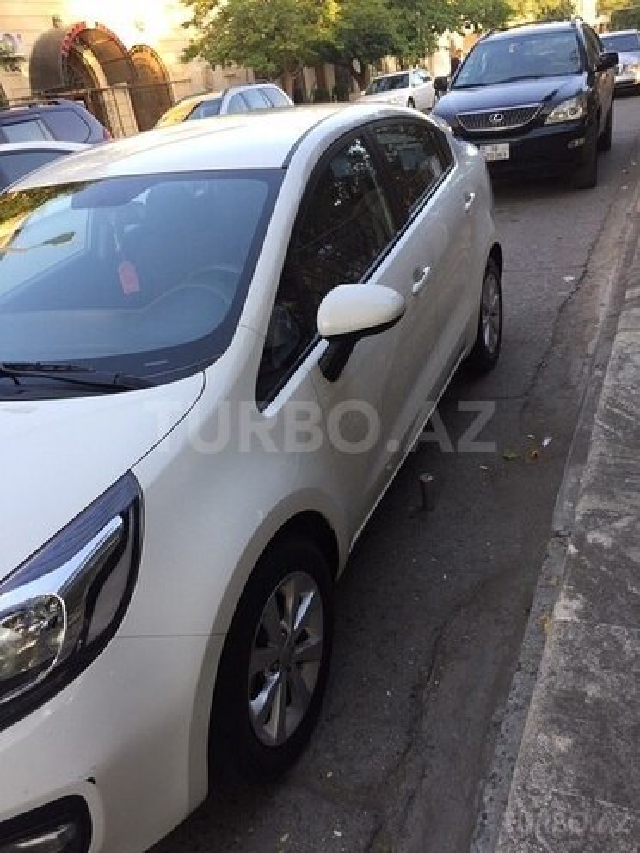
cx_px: 320
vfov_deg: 61.7
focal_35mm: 29
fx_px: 715
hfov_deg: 48.2
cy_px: 426
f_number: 2.2
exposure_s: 1/100
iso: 32
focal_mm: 4.15
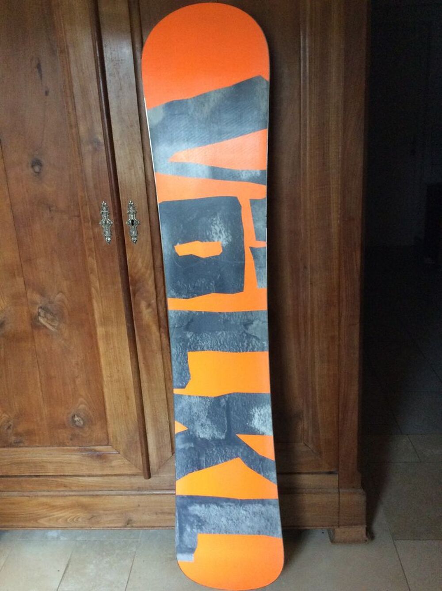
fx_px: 546
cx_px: 221
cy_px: 296
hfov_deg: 44.1
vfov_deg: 56.9
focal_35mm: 32
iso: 250
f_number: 2.4
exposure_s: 1/25
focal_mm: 3.3
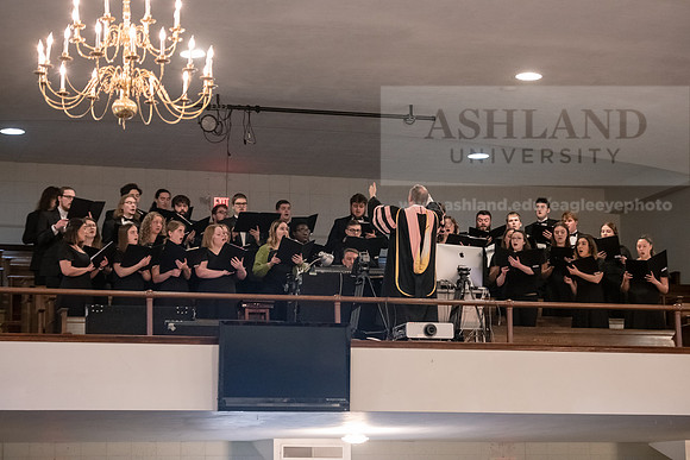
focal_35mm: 100
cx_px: 345
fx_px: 1917
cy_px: 230
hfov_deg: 20.4
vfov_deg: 13.7
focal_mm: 100
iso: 5000
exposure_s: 1/200
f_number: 3.2
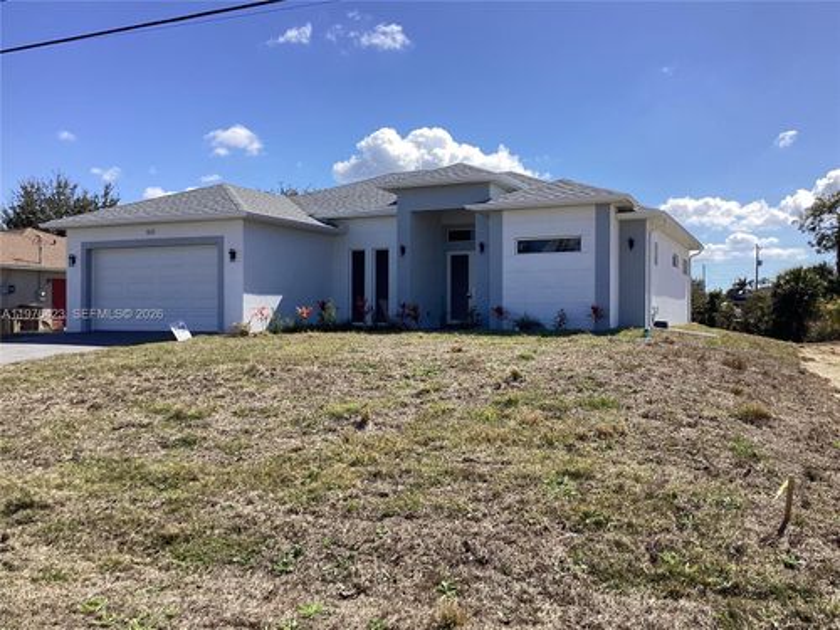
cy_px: 315
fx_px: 752
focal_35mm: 31
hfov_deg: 58.4
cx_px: 420
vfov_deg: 45.4
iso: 25
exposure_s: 1/1597
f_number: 2.4
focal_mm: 3.3
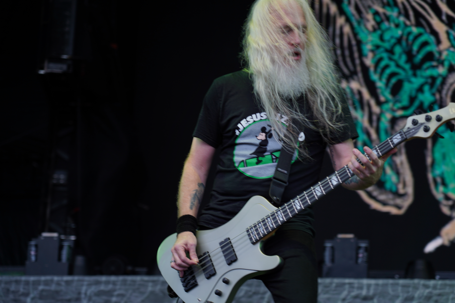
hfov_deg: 19.5
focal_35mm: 105
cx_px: 228
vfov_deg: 13.0
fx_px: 1327
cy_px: 152
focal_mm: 105
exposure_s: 1/125
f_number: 4
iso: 125
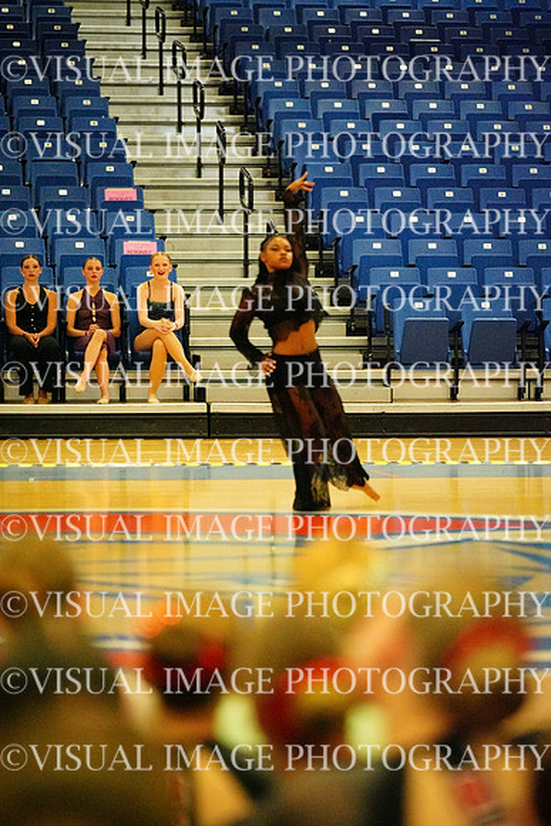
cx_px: 276
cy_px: 413
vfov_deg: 13.7
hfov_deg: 9.2
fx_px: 3441
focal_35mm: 150
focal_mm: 150
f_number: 2.8
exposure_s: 1/1600
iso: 25600
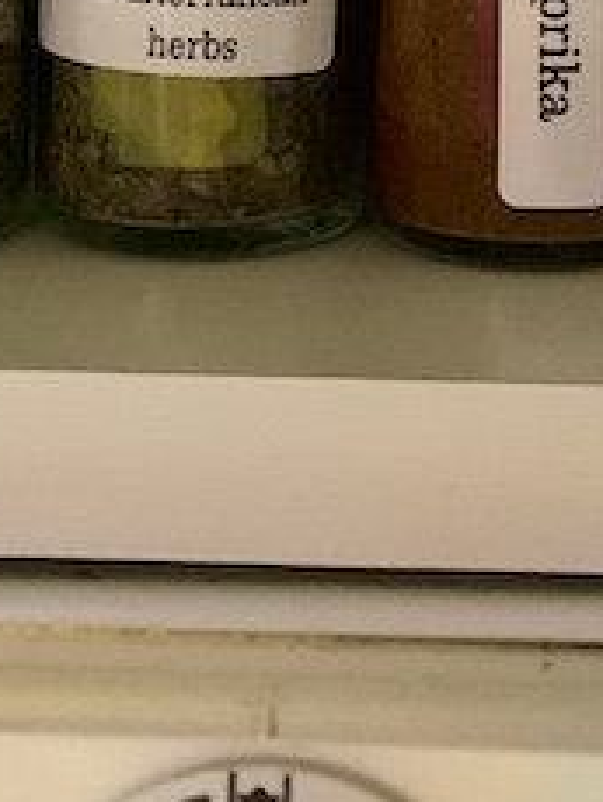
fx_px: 2620
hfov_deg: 13.1
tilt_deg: +9.3
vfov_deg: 14.1
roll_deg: -0.8
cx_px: 418
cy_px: -879
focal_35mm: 113
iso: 640
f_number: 1.8
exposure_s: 1/20
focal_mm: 4.25
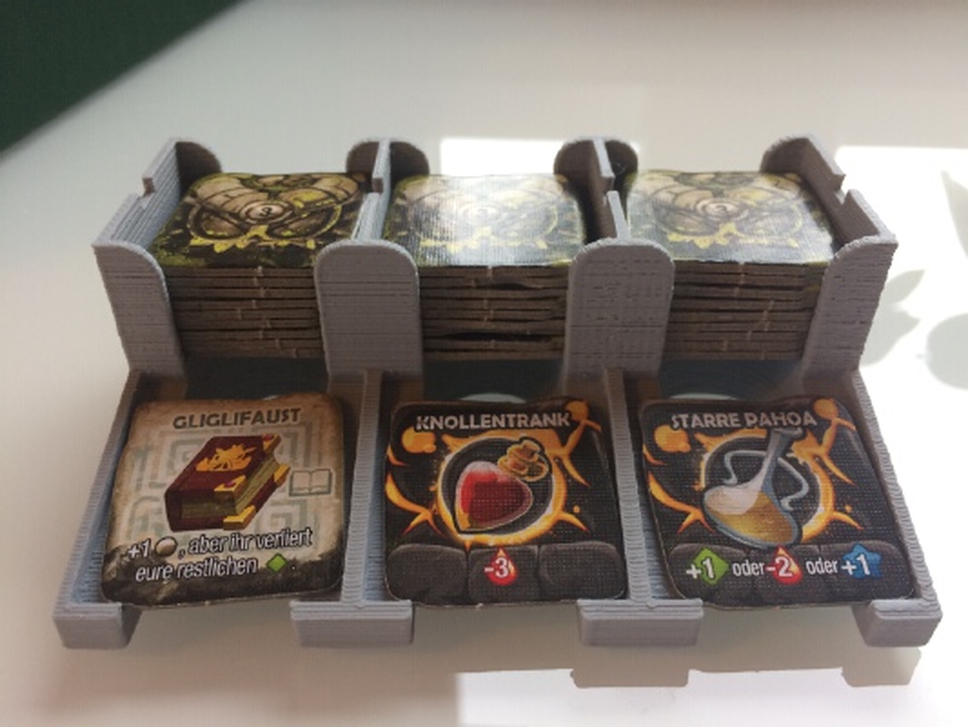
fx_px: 811
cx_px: 484
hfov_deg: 61.6
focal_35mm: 29
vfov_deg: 48.2
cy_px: 364
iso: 100
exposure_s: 1/33
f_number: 2.2
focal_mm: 4.15
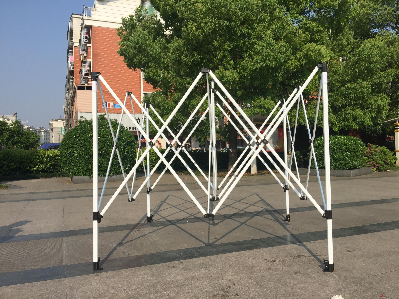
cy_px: 150
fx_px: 334
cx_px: 200
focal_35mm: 29
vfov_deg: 48.2
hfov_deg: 61.7
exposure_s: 1/1883
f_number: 2.2
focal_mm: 4.15
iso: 32
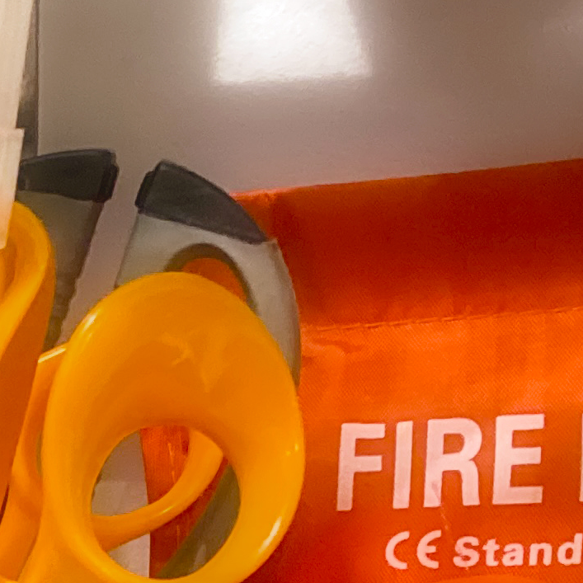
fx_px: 2496
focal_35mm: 131
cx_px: -985
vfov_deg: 12.3
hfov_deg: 10.6
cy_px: 1018
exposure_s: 1/28
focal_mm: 4.25
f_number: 1.8
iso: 640
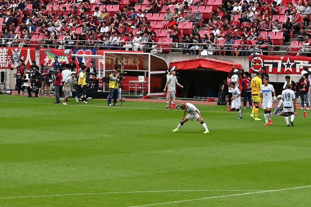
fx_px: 604
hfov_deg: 28.9
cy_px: 104
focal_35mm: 70
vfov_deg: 19.4
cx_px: 156
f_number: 5.6
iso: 200
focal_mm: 70
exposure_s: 1/250
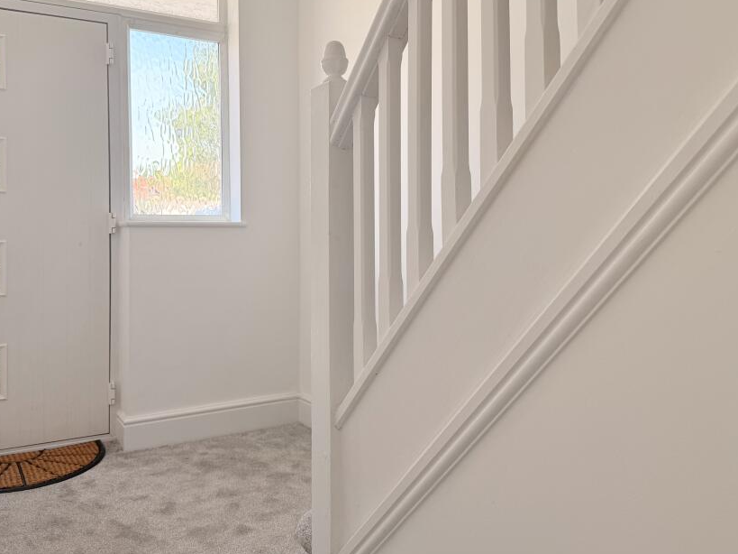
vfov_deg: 46.5
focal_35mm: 30
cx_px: 296
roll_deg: +0.4
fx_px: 639
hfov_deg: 59.5
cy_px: 219
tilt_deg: +1.5
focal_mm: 6.76
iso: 100
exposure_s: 1/342
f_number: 1.78
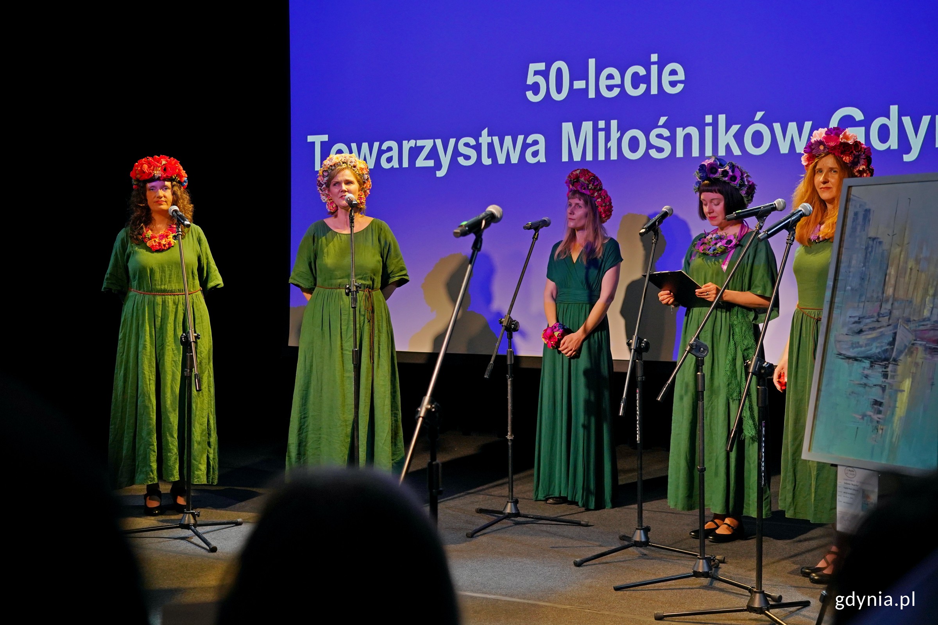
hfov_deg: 40.3
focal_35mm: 49
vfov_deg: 27.5
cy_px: 312
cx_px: 469
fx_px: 1277
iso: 1250
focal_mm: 49
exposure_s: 1/160
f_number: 4.5
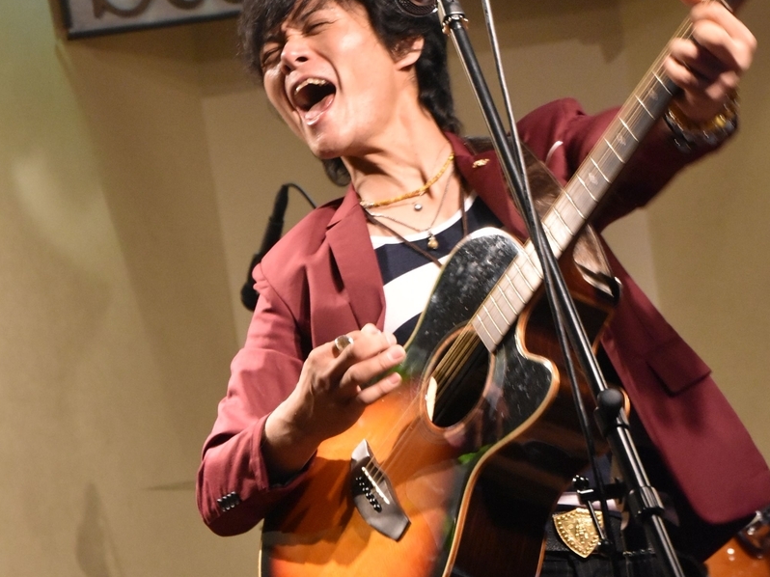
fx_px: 3380
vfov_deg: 9.8
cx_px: 386
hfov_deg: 13.0
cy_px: 335
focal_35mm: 152
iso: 4500
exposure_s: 1/60
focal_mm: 70
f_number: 5.3
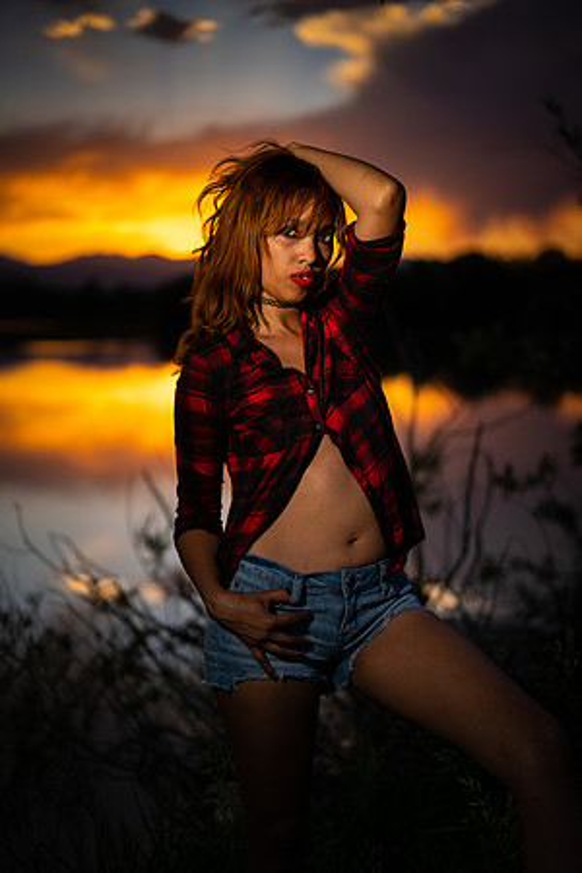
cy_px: 436
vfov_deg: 36.2
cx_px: 291
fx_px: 1334
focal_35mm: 55
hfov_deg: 24.6
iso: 100
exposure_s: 1/800
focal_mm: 55
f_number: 1.8
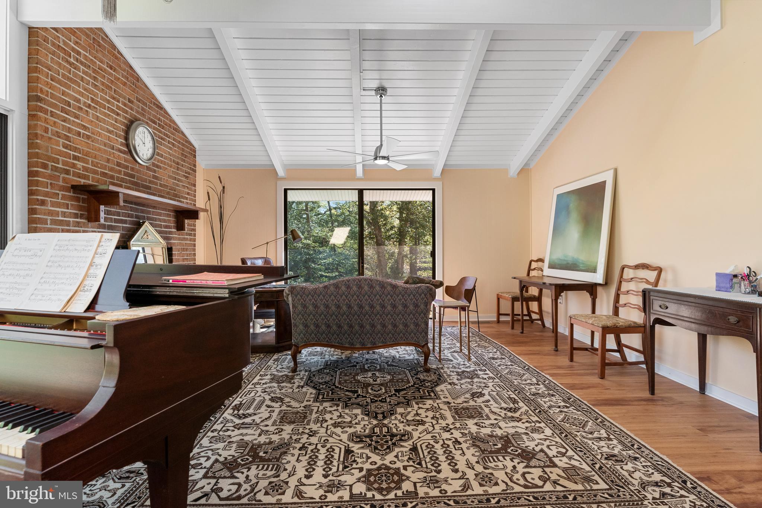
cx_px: 381
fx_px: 353
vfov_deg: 71.4
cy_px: 254
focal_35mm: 17
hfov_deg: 94.3
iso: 800
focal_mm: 16.7
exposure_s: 1/200
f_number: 7.1
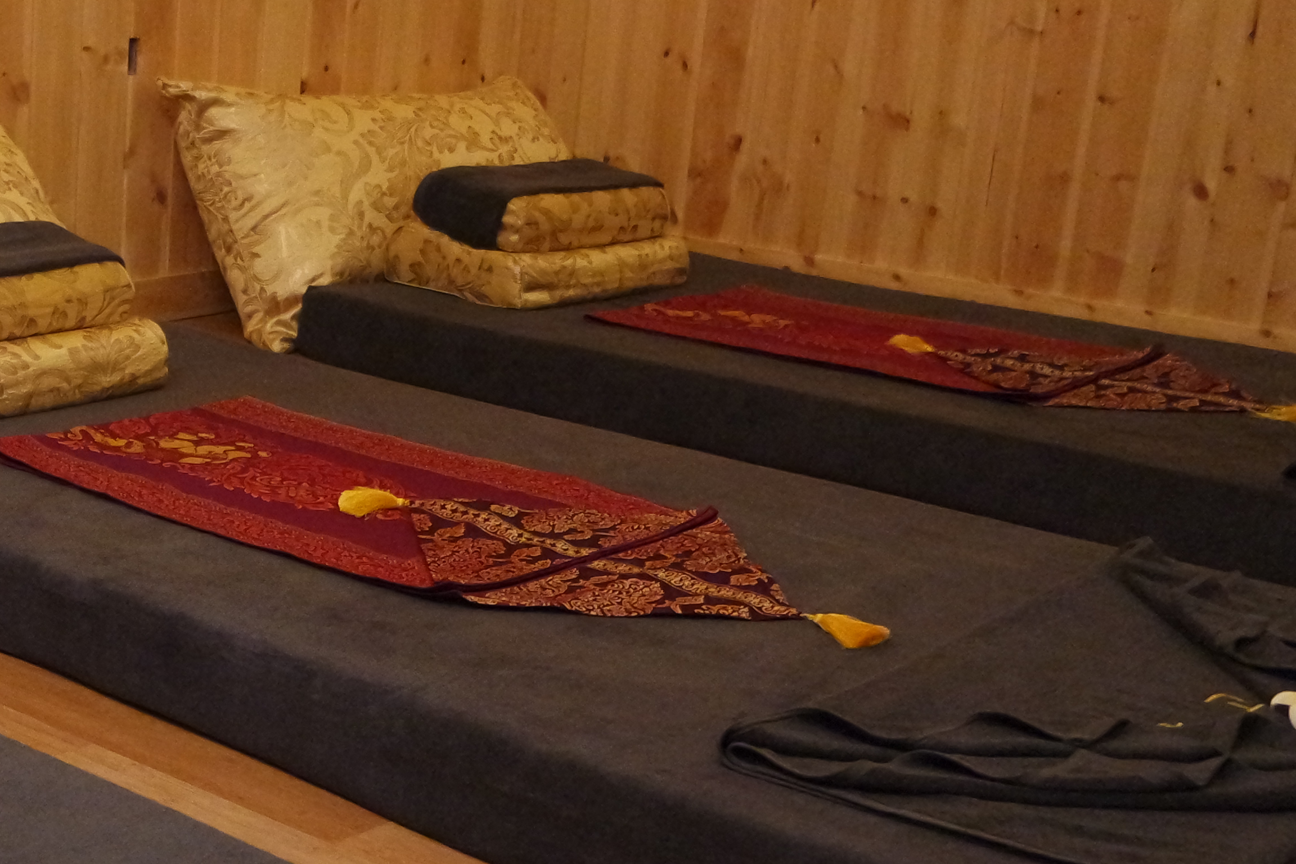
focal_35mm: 57
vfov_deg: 23.7
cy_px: 571
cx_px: -35
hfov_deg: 32.0
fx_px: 2052
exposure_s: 1/30
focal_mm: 16
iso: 3200
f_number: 3.5
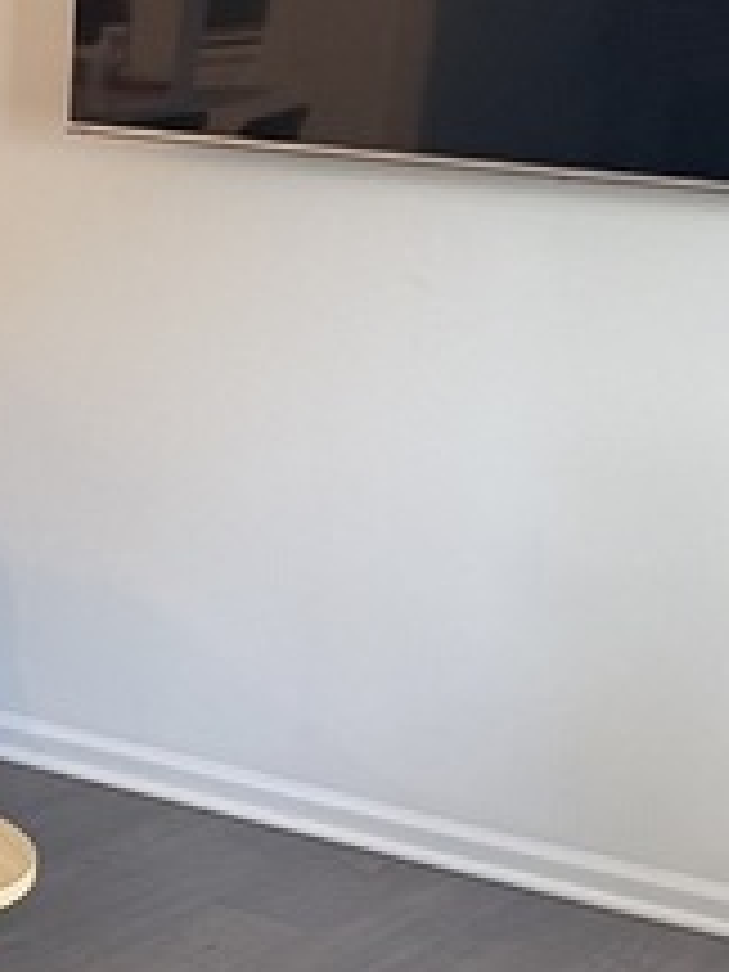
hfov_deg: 11.8
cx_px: -400
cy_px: 243
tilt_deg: -5.7
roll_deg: -2.2
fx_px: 3370
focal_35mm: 120
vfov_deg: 16.3
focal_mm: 6.76
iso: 320
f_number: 1.78
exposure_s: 1/60
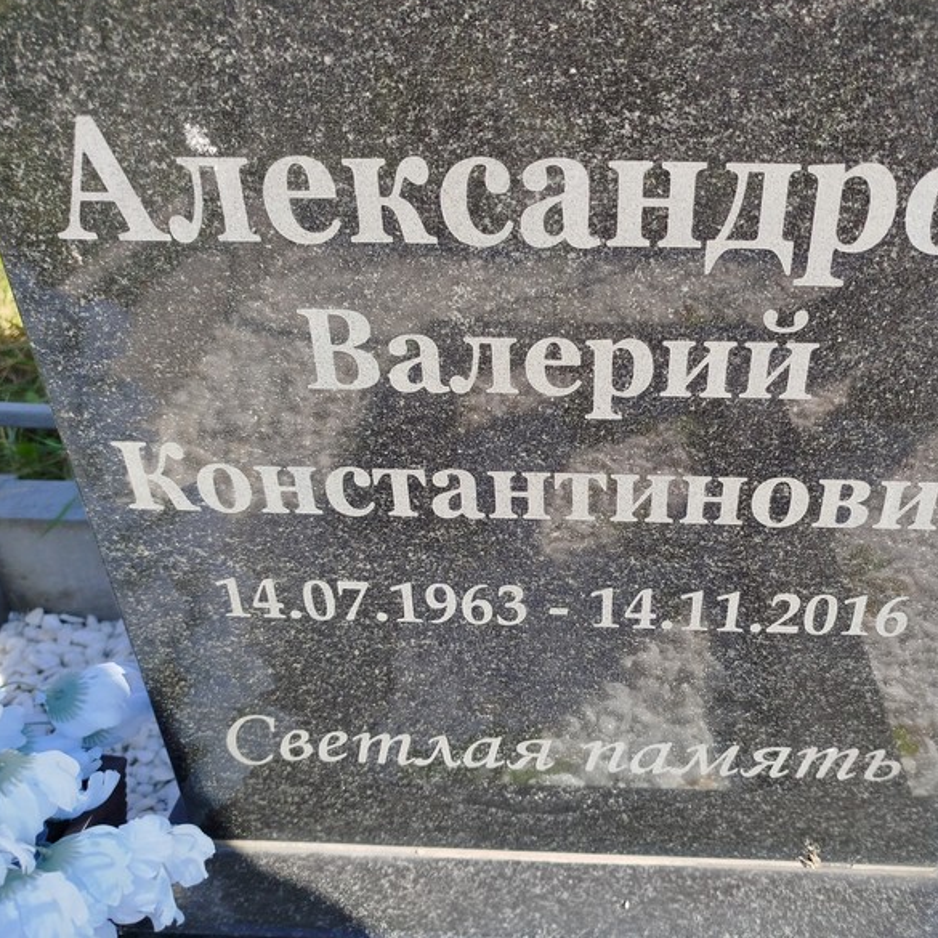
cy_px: 460
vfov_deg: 55.6
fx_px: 889
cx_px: 560
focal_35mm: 29
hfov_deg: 55.2
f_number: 1.7
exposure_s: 1/615
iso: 50
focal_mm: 5.31
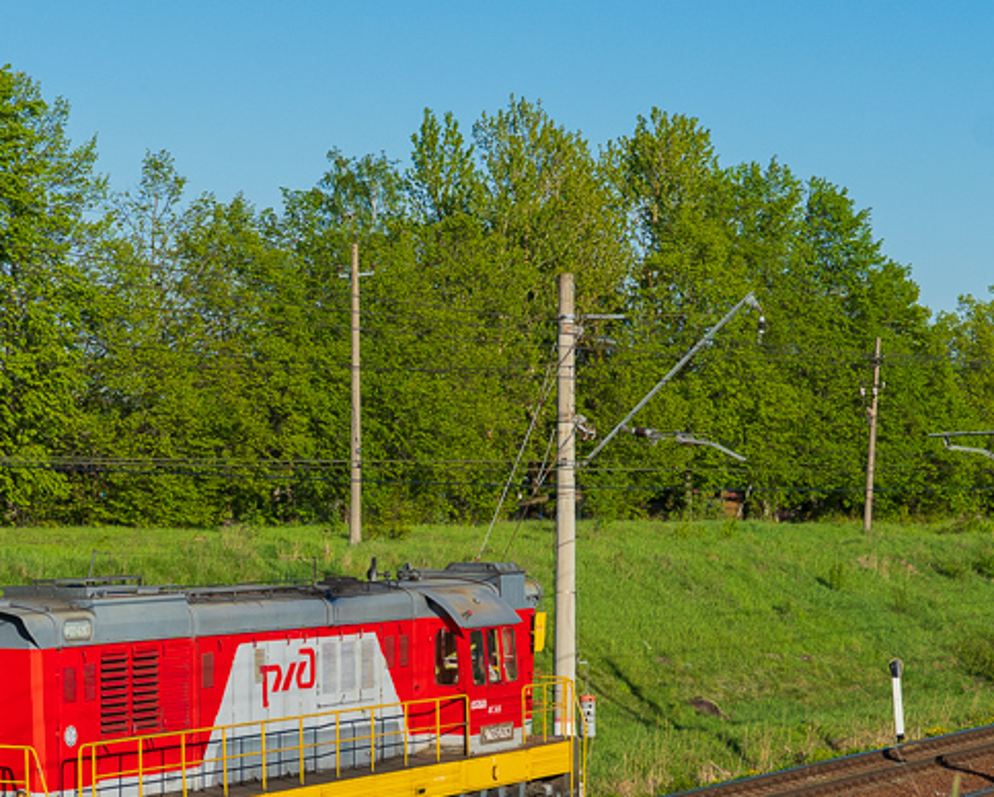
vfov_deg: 13.5
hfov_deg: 16.6
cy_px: 555
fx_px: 3356
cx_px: 119
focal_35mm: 114
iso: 320
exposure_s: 1/1000
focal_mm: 46
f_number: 7.1
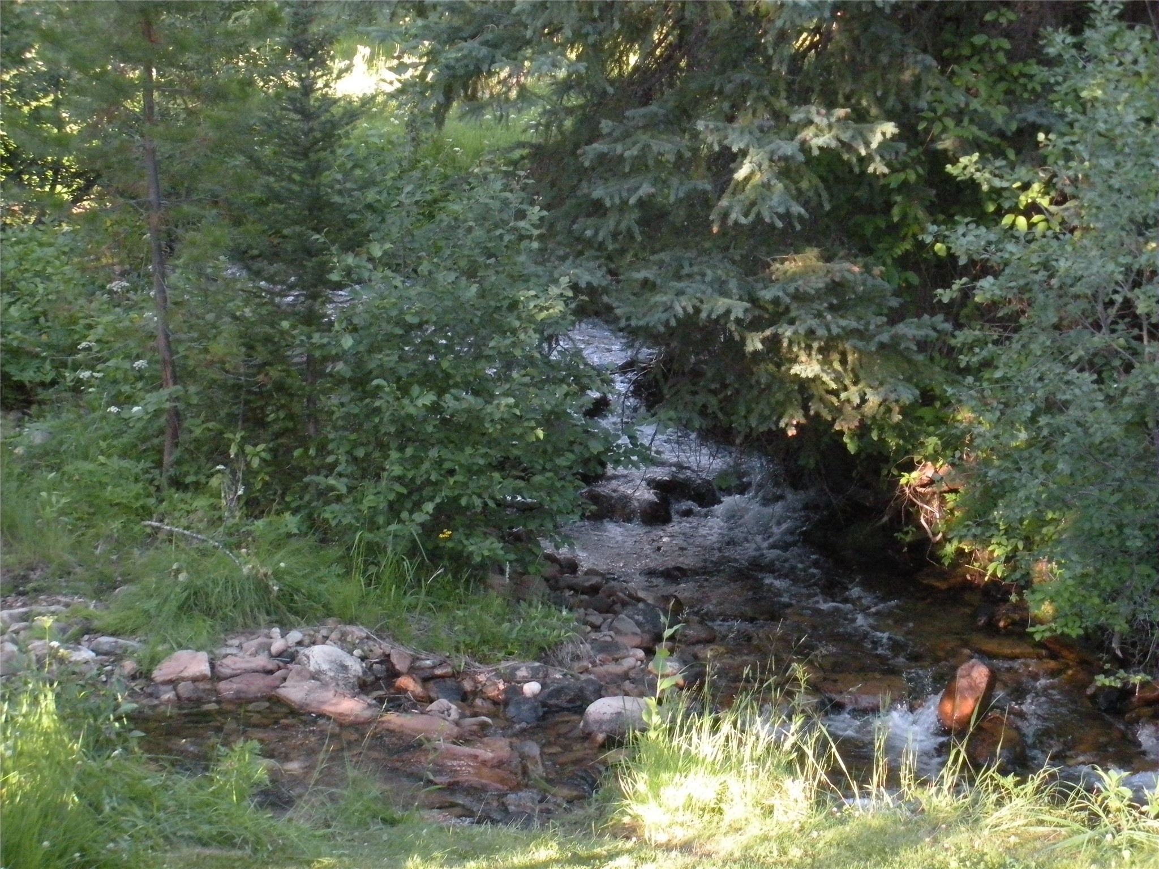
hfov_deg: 25.0
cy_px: 434
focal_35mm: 78
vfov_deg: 18.9
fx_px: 2612
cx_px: 580
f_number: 4.8
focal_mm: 14.2
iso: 800
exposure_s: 1/125
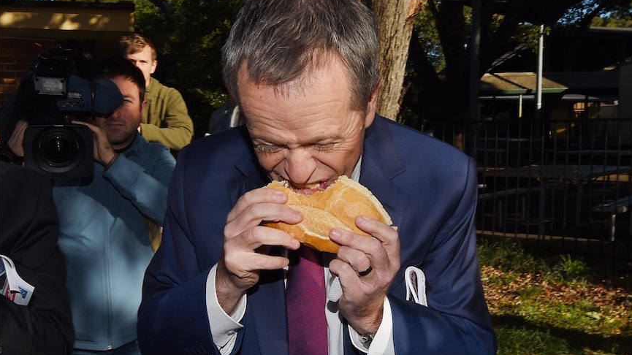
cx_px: 326
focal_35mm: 24
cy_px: 186
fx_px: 402
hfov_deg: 76.3
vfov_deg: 47.6
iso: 100
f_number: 11
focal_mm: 22
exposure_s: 1/250
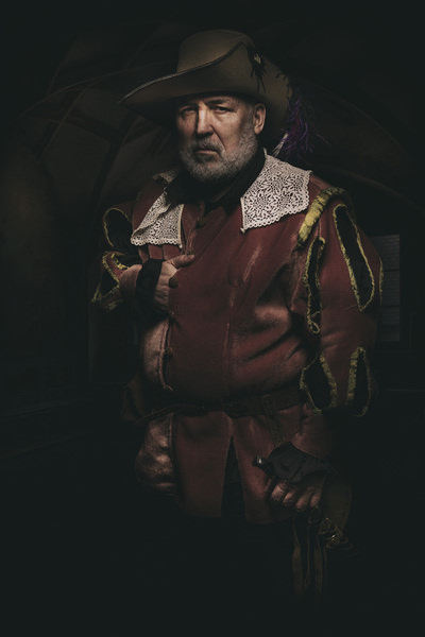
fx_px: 832
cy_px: 318
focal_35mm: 47
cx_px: 212
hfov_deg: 28.6
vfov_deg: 41.9
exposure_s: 1/160
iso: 100
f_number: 4.5
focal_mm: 47
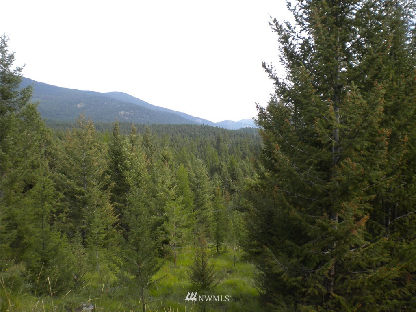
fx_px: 421
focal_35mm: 35
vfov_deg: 40.7
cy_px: 156
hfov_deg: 52.6
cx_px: 208
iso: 113
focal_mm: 6.3
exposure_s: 1/306
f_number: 4.6
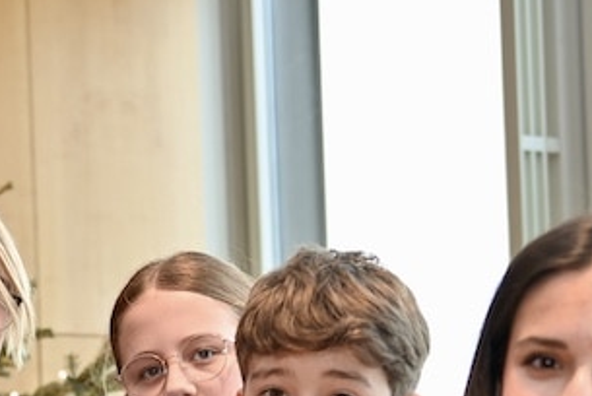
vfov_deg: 11.5
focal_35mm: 114
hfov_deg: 17.6
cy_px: 609
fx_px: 1876
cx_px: 50
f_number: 2.8
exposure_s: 1/100
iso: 250
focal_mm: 34
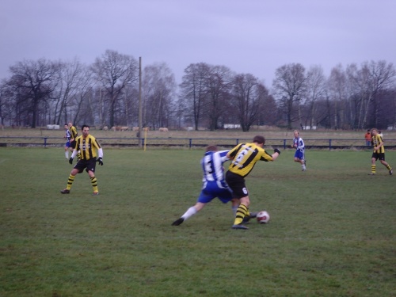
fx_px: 1087
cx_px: 198
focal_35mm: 95
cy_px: 148
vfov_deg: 15.6
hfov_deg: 20.7
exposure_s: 1/60
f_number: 4.4
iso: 100
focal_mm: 16
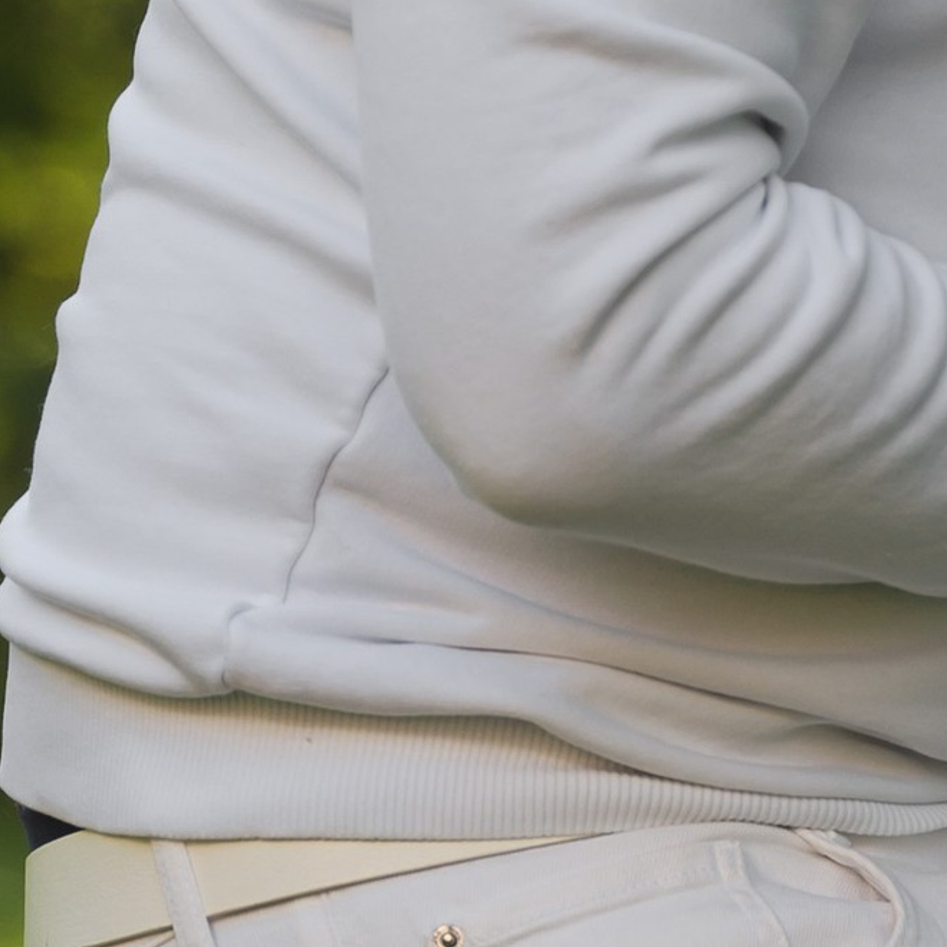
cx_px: 1089
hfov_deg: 2.6
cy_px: 297
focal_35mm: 673
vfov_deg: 2.6
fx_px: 20830
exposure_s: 1/1000
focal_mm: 136
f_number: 2.8
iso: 125
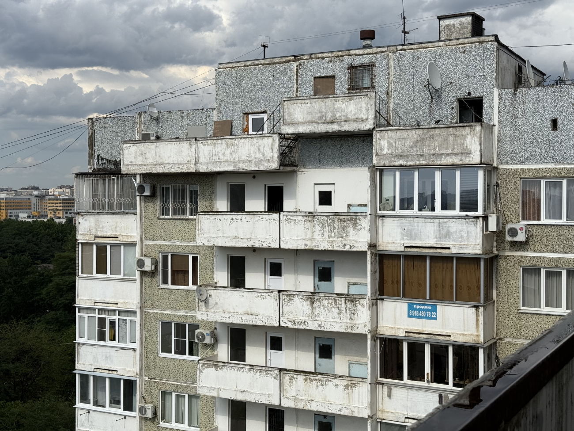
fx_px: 796
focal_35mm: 48
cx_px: 287
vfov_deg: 30.3
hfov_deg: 39.7
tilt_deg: -1.1
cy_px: 216
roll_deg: -0.8
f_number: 1.78
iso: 64
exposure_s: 1/7874
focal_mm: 6.76
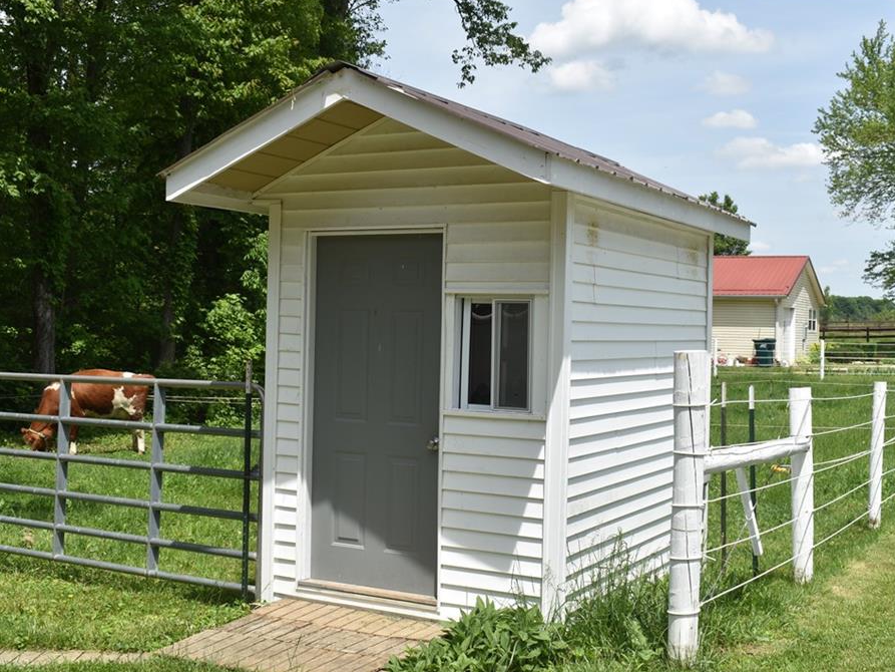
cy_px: 332
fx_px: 1112
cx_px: 480
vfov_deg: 33.6
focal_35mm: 43
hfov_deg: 43.8
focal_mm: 26
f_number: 8
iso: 100
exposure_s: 1/250
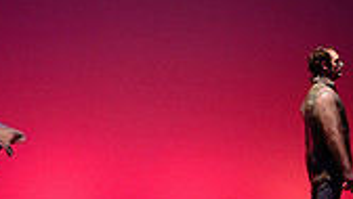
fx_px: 909
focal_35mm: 97
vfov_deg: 12.5
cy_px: 143
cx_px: 144
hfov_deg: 21.9
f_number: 1.4
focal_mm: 24
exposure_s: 1/400
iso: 1000
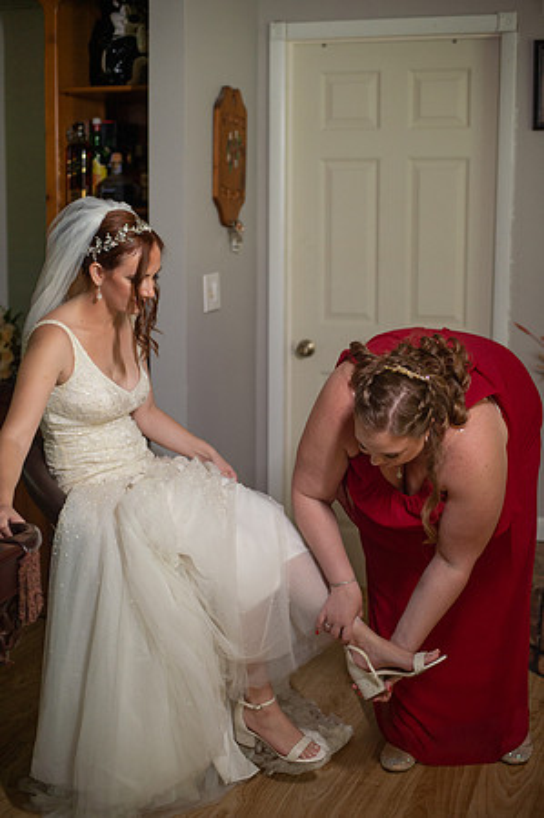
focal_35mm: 50
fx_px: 1136
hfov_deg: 26.9
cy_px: 409
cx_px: 272
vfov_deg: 39.6
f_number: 2.5
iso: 1000
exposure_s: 1/400
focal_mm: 50
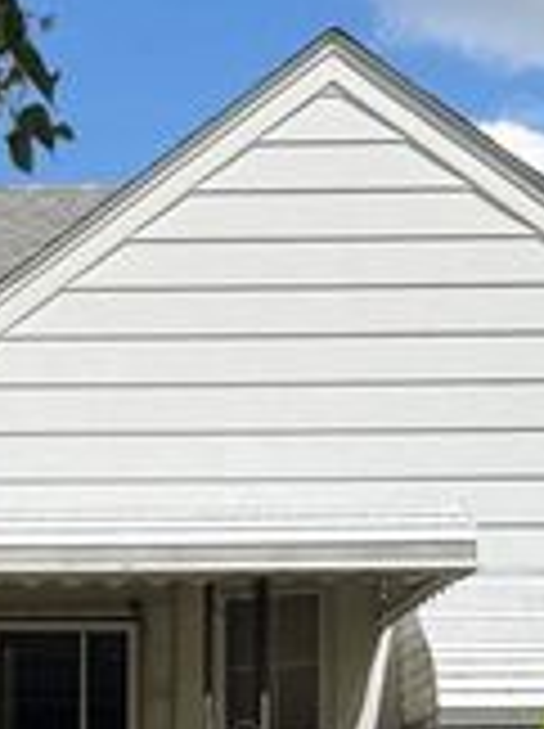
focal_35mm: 99
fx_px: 2080
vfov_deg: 18.8
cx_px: -18
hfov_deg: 14.6
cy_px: 871
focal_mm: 6.76
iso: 80
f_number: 1.78
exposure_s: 1/4167
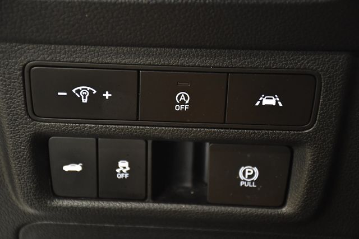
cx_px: 180
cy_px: 120
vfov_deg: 12.2
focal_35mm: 112
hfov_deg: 18.3
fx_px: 1117
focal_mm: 75
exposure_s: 1/100
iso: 2500
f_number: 5
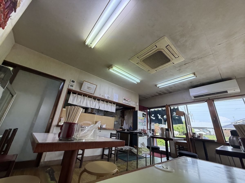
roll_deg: -4.1
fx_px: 99
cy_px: 92
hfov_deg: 102.1
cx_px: 122
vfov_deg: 85.7
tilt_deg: +20.9
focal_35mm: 14
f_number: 2.2
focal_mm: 2.22
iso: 64
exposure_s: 1/120
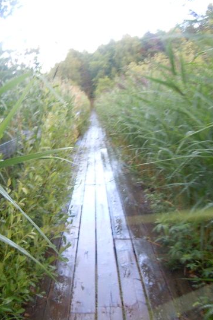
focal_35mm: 42
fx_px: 373
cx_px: 61
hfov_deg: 31.5
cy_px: 159
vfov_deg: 46.4
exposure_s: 1/125
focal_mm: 5.4
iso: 500
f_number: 3.5
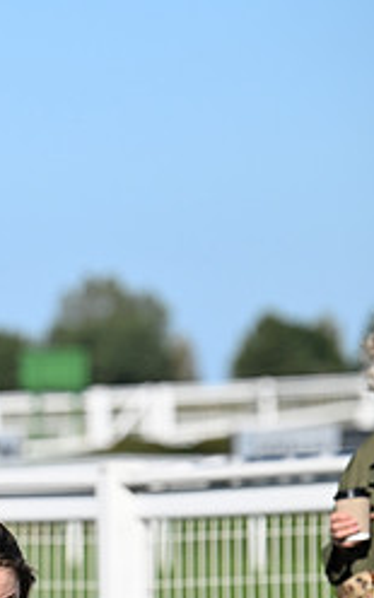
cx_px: -314
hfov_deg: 2.7
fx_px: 7763
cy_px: 447
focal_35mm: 476
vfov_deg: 4.4
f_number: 5
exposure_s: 1/4000
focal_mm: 200
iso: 400
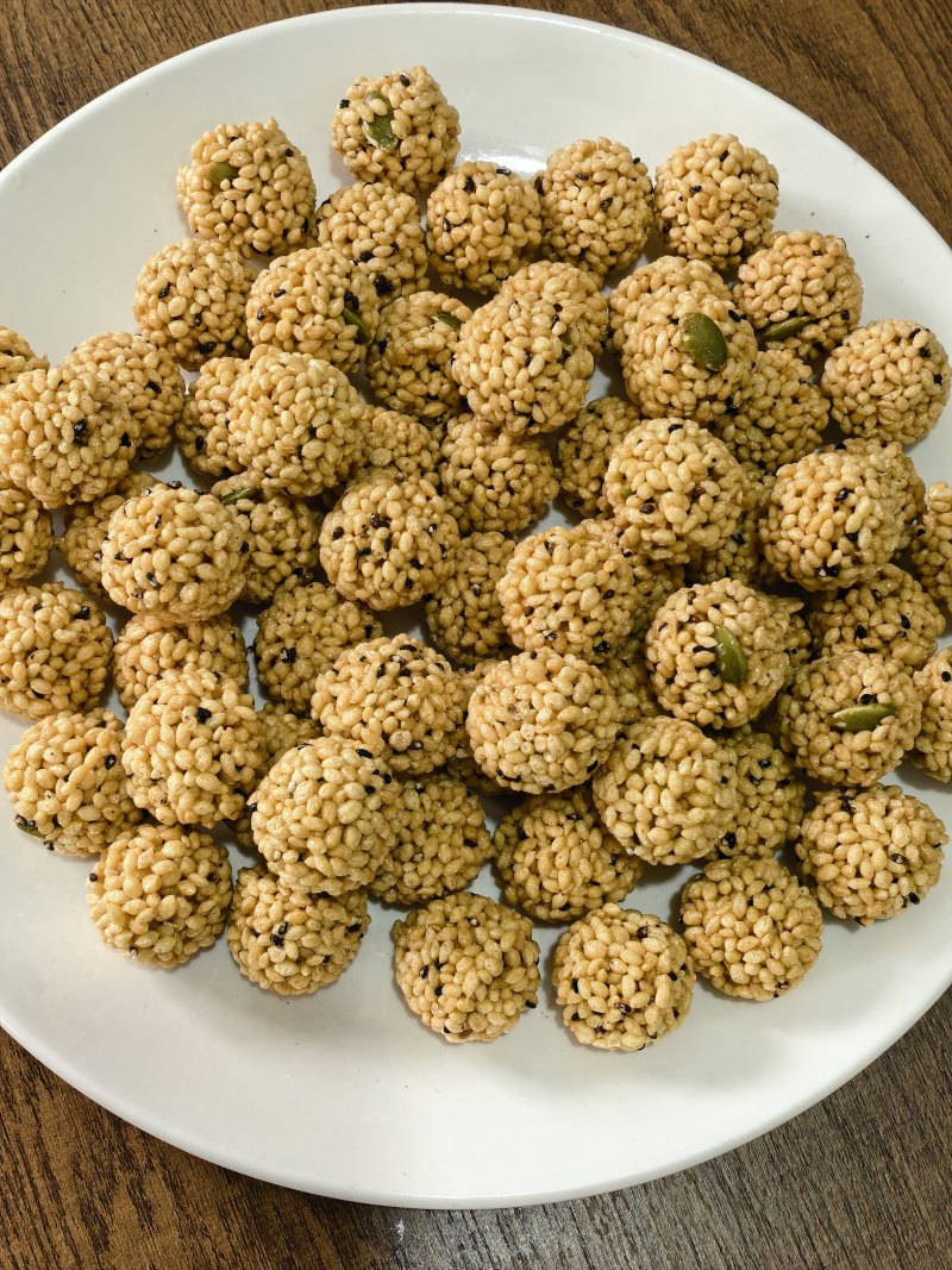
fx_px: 1760
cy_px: 635
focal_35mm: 48
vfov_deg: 39.7
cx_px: 476
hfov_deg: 30.3
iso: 250
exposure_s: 1/50
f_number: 2.8
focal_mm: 5.75
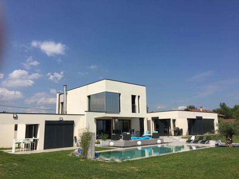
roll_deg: +0.4
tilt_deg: +9.8
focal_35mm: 29
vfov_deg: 48.2
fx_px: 200
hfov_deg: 61.7
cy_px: 90
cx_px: 120
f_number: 2.2
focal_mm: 4.15
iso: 32
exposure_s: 1/3597
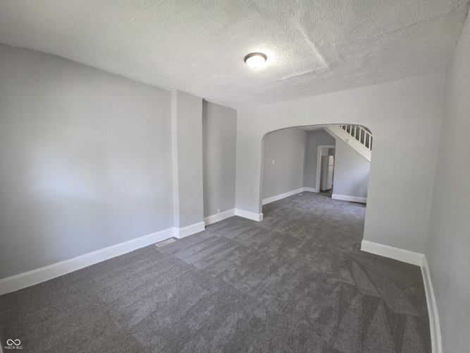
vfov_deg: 89.9
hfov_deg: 106.2
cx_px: 235
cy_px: 176
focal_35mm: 13
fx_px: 176
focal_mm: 2.2
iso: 400
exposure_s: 1/60
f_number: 2.2
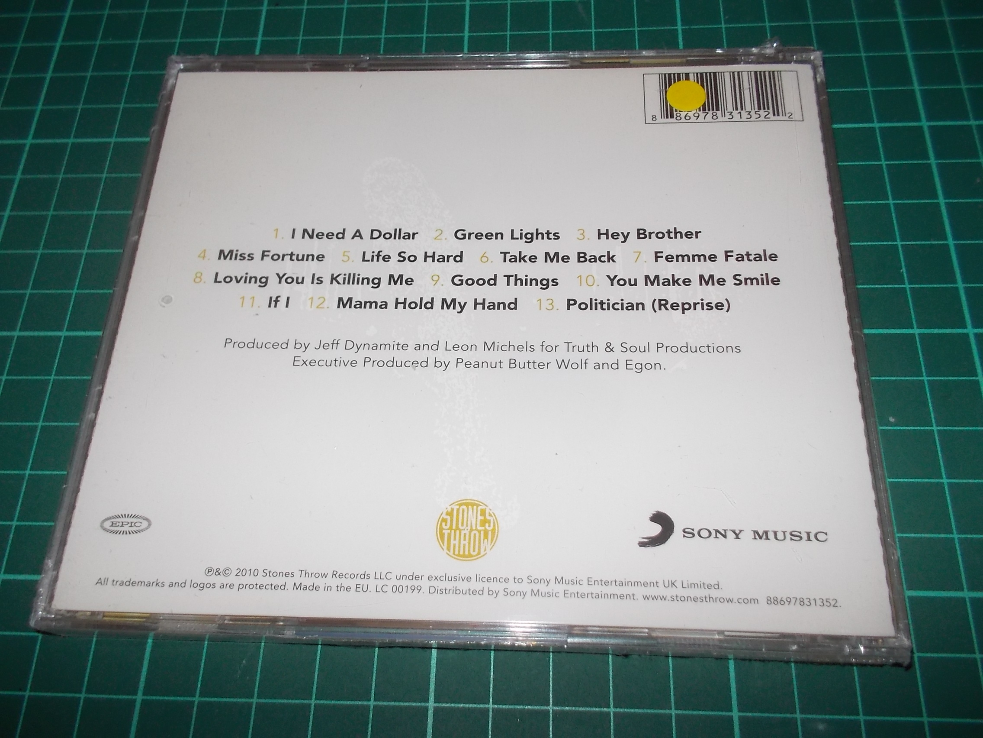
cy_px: 369
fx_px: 824
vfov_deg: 48.2
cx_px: 492
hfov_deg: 61.7
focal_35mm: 29
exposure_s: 1/30
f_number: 3.3
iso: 200
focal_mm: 4.1
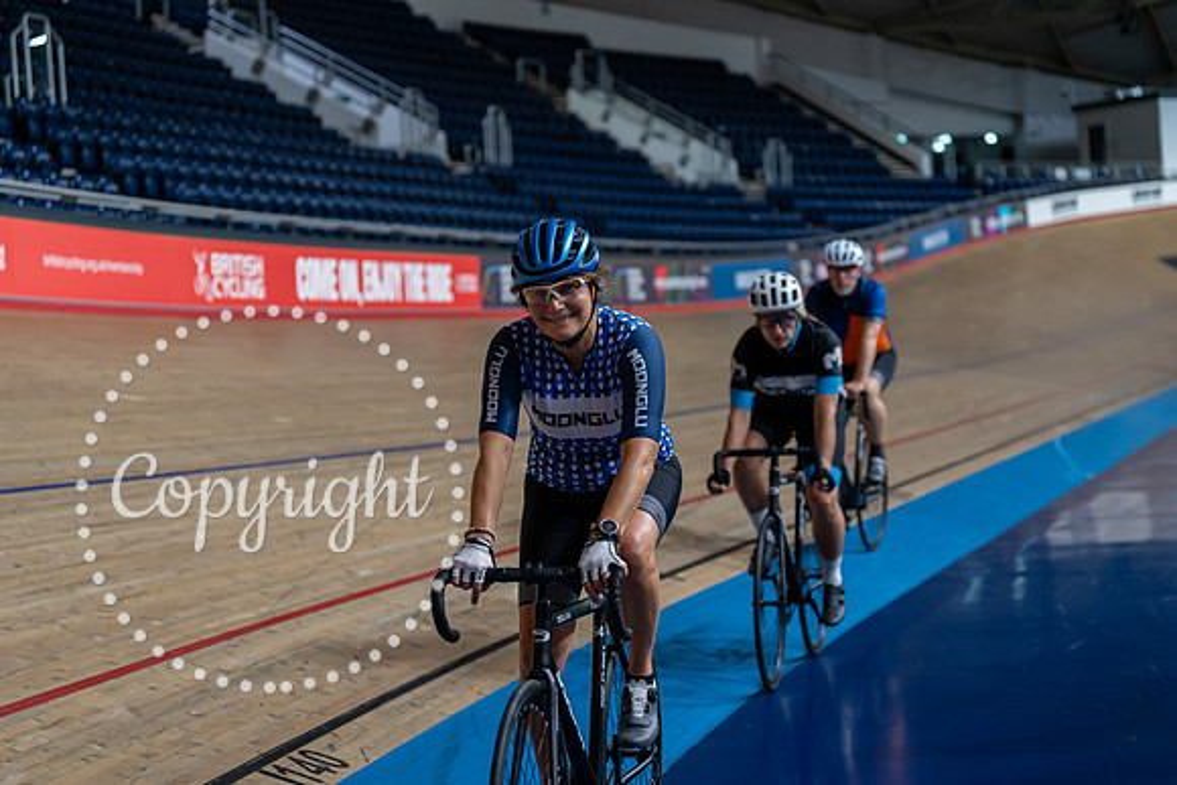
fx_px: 2289
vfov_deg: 19.5
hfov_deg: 28.8
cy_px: 392
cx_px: 588
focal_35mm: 70
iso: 3200
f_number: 2.8
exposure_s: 1/800
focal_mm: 70
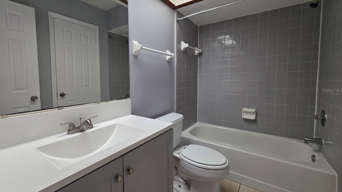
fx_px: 136
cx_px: 162
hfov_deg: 102.9
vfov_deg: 70.5
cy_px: 90
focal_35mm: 15
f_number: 1.9
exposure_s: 1/120
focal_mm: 2.2
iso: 125
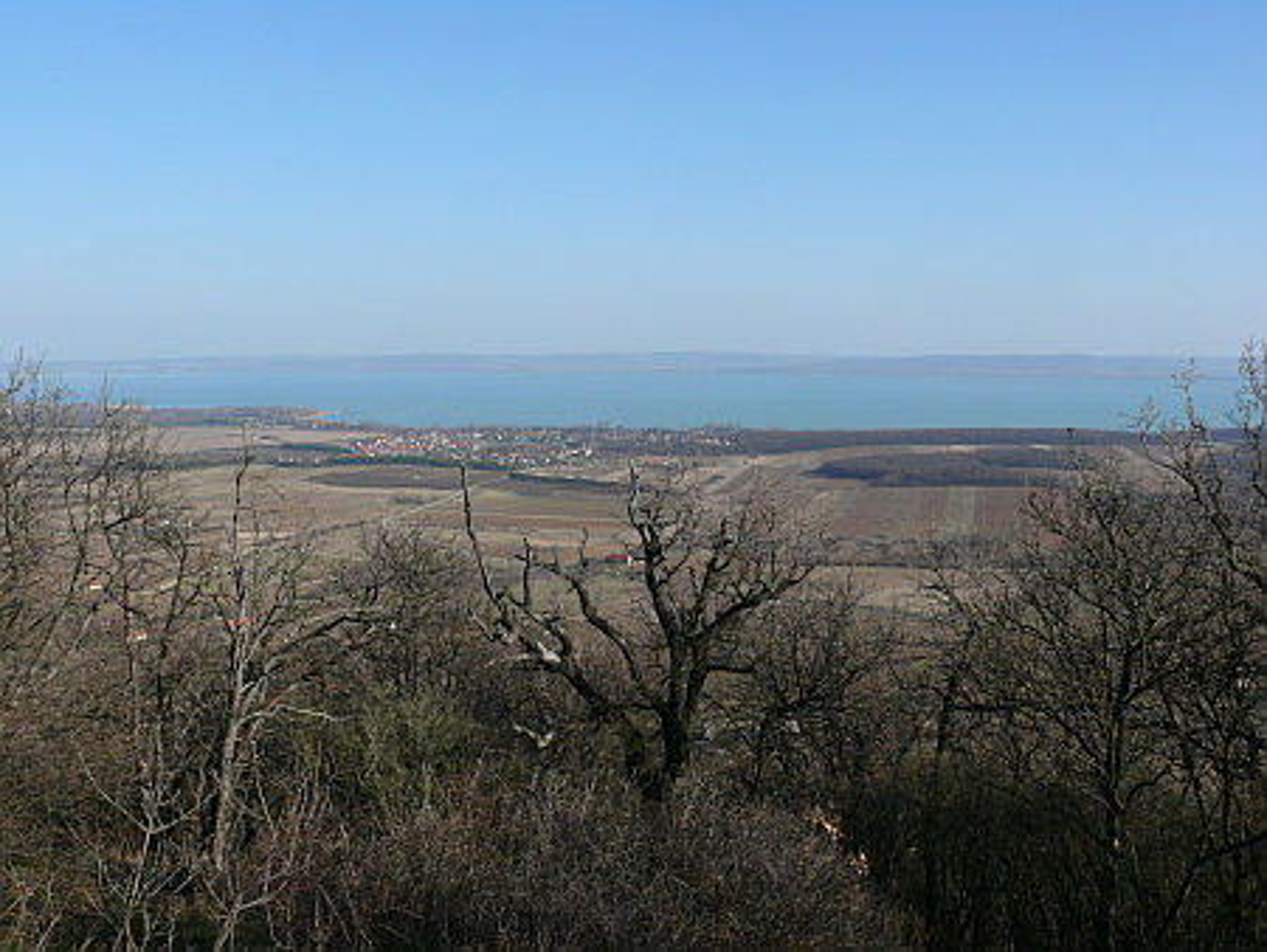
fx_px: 1282
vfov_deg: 40.7
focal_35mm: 35
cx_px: 634
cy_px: 476
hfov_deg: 52.6
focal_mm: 7.4
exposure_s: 1/400
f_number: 6.3
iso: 100
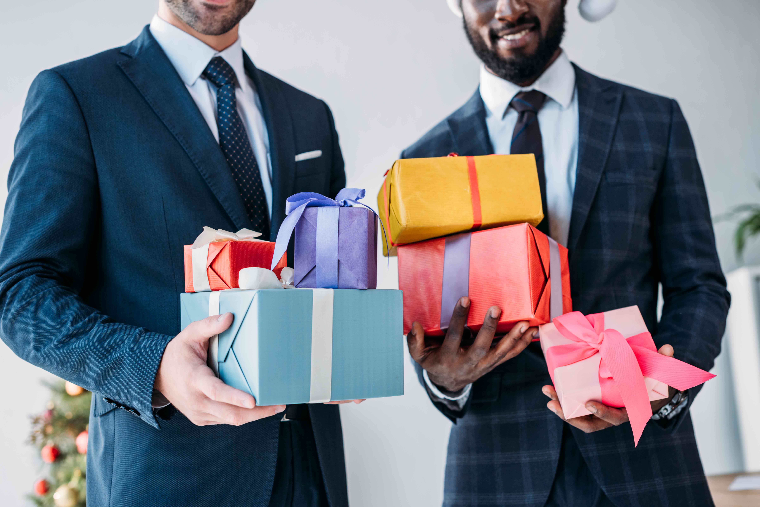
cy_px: 254
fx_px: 1056
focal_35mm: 50
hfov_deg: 39.6
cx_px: 380
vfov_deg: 27.0
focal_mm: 50
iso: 250
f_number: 3.5
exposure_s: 1/200
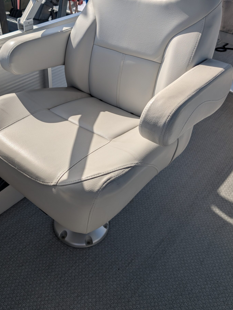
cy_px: 117
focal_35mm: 34
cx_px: 81
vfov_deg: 53.3
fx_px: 304
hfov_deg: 41.5
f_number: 1.68
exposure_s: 1/1767
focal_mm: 6.9
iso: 21
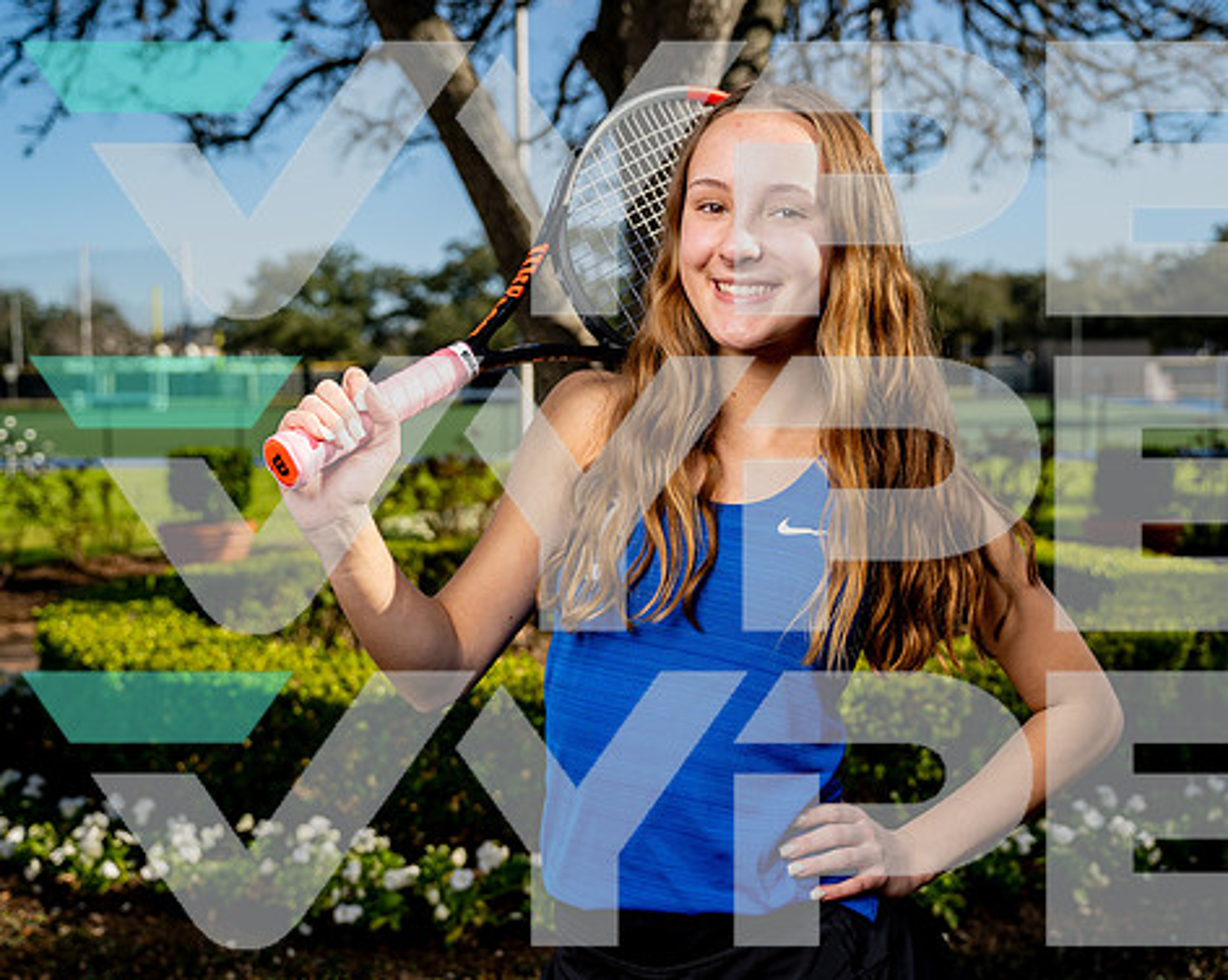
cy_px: 495
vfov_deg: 33.4
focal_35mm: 45
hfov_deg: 41.1
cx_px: 692
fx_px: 1634
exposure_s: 1/1250
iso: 100
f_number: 4
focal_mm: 39
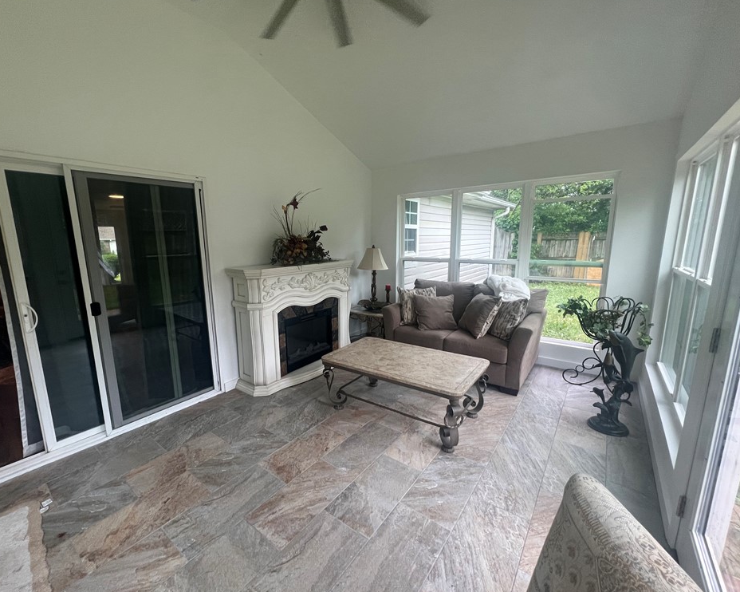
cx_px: 346
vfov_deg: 88.0
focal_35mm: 14
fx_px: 307
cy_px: 295
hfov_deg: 100.6
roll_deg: +1.2
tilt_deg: -11.0
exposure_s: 1/120
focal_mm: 1.57
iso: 160
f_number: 1.8
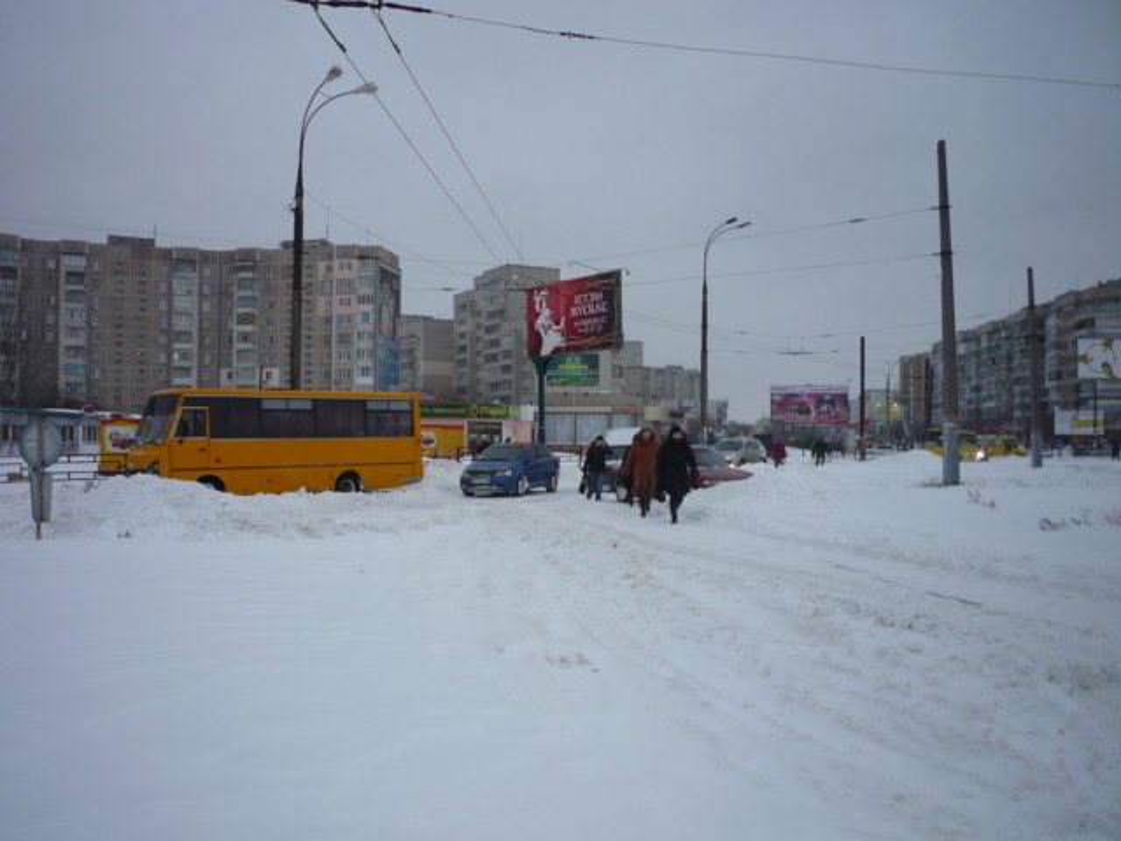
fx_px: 1036
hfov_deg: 56.8
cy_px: 420
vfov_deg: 44.2
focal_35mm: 32
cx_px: 560
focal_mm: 5.2
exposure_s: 1/80
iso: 100
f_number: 3.3
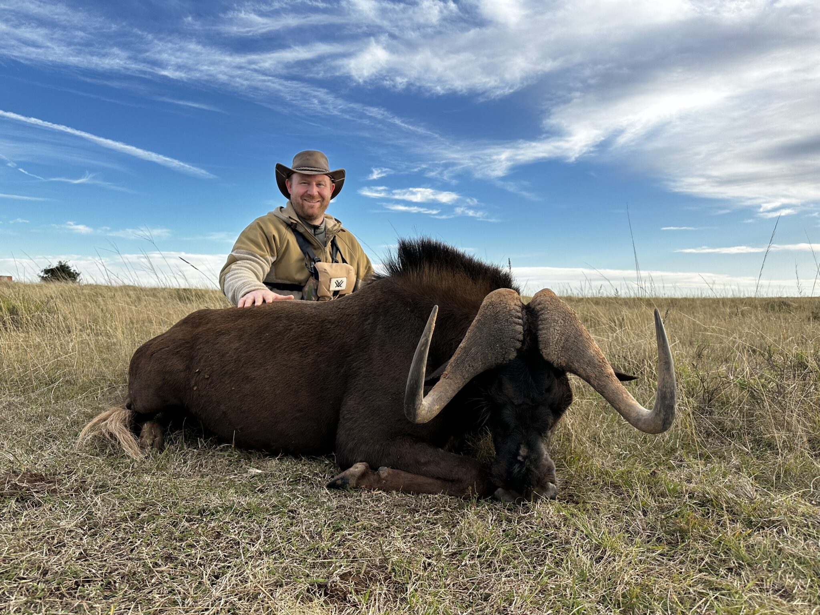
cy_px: 308
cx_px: 410
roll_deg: -1.5
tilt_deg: -1.3
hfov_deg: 71.6
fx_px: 569
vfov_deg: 56.8
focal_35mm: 24
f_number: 1.78
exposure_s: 1/1779
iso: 80
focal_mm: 6.86
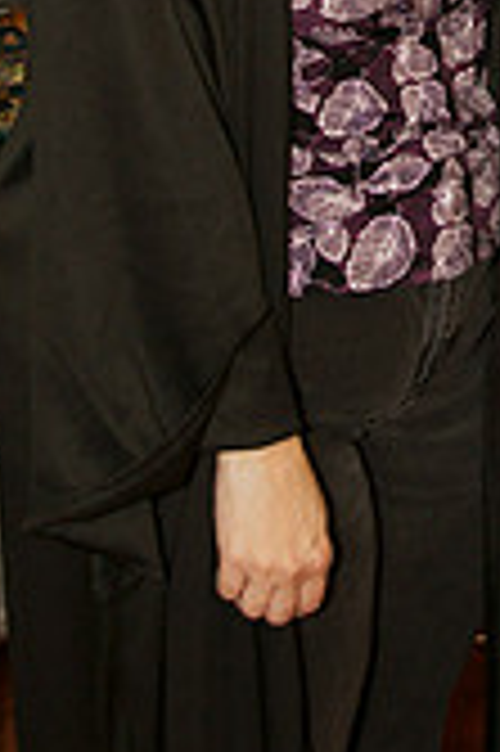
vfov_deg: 13.5
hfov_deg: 9.3
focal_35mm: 146
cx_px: 583
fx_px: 3048
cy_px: -266
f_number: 2.8
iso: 800
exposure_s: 1/60
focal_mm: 28
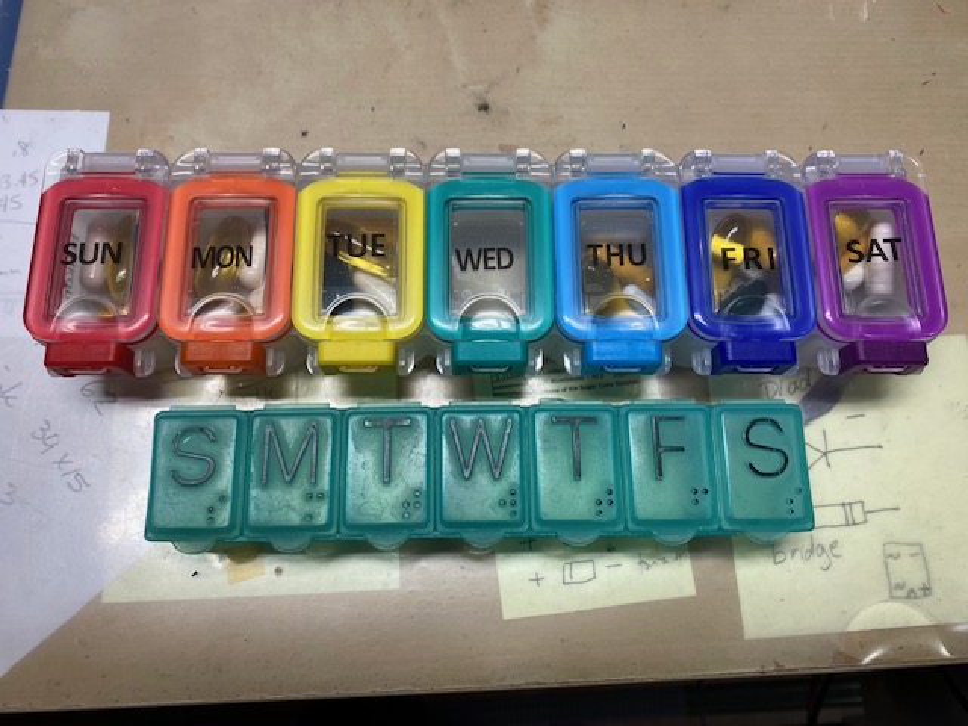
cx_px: 484
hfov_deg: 67.3
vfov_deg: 53.1
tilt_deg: -76.6
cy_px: 363
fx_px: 727
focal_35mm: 26
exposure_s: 1/100
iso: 40
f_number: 1.8
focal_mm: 4.25
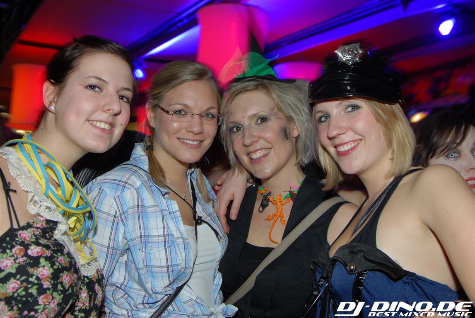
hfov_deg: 53.1
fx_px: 476
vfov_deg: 37.0
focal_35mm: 36
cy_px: 159
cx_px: 238
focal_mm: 24
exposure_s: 1/2.5
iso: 200
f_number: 5.6
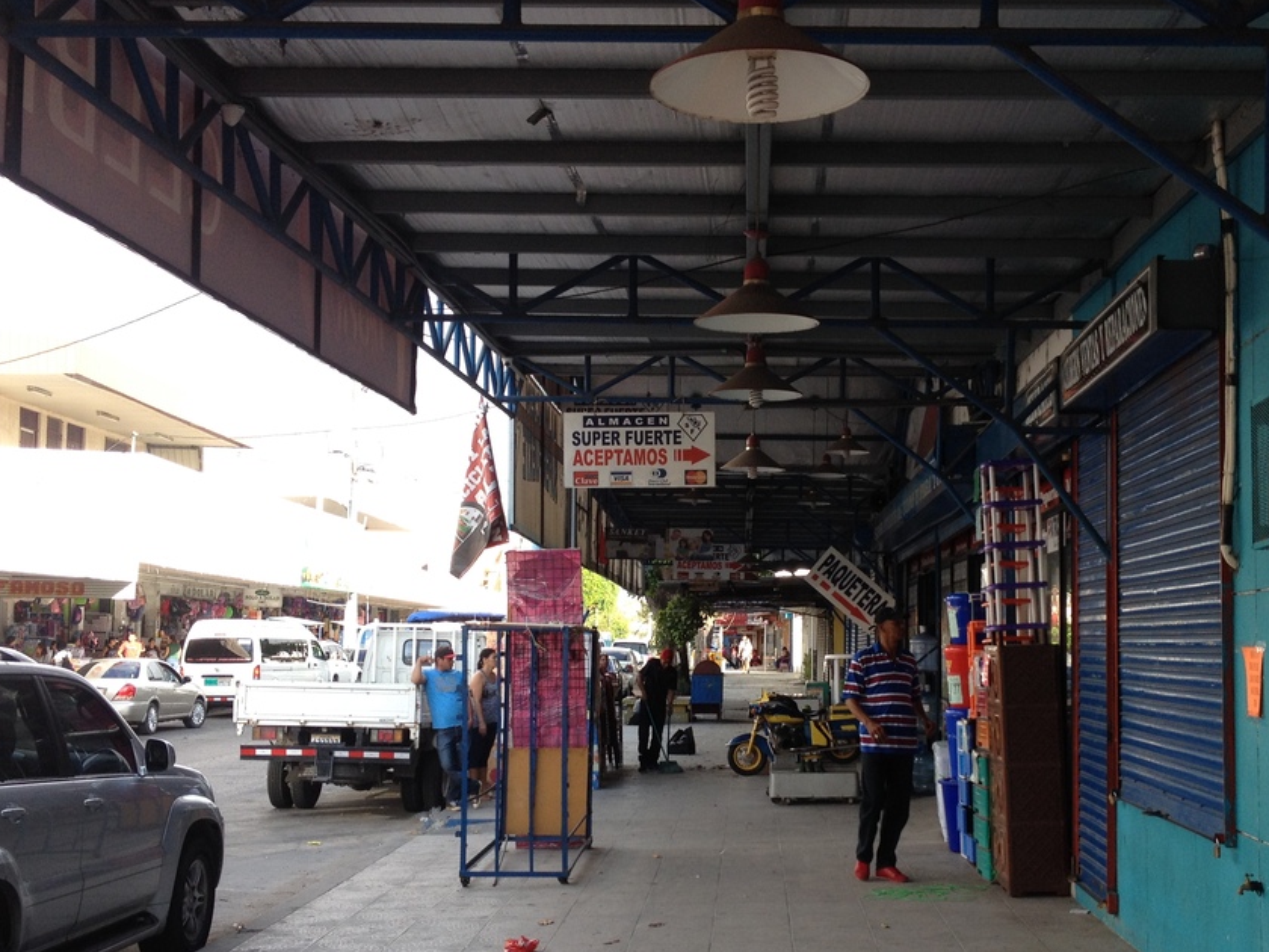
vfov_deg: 29.1
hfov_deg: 38.1
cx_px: 737
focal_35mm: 50
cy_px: 547
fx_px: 1833
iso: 50
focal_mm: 4.28
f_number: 2.4
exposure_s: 1/231
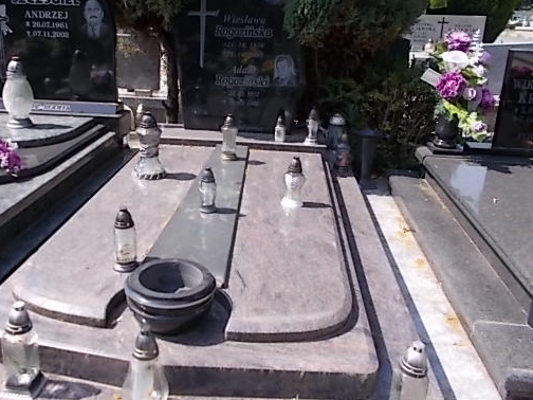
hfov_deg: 55.1
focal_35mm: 33
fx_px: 508
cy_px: 161
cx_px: 224
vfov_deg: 42.7
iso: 80
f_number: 3.2
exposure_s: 1/500
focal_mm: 4.6
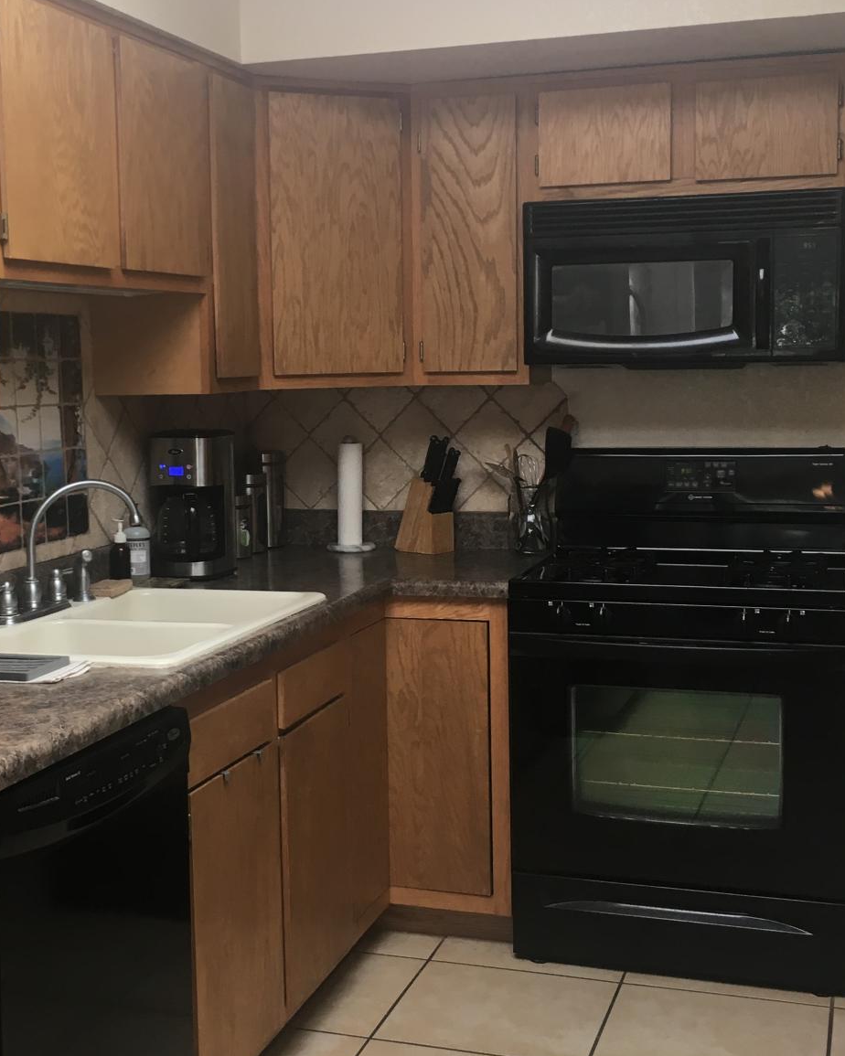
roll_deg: +0.9
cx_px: 343
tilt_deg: -5.5
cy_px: 501
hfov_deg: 30.8
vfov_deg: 38.0
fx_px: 1532
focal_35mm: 49
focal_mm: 4.15
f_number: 2.2
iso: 25
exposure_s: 1/40
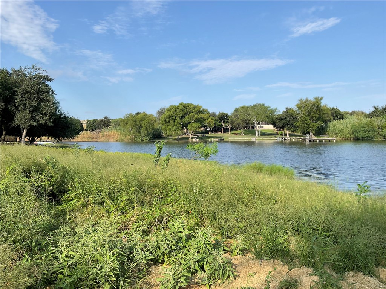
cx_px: 193
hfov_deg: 61.7
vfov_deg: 48.2
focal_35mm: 29
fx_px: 323
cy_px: 144
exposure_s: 1/1626
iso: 16
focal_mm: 3
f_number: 1.8
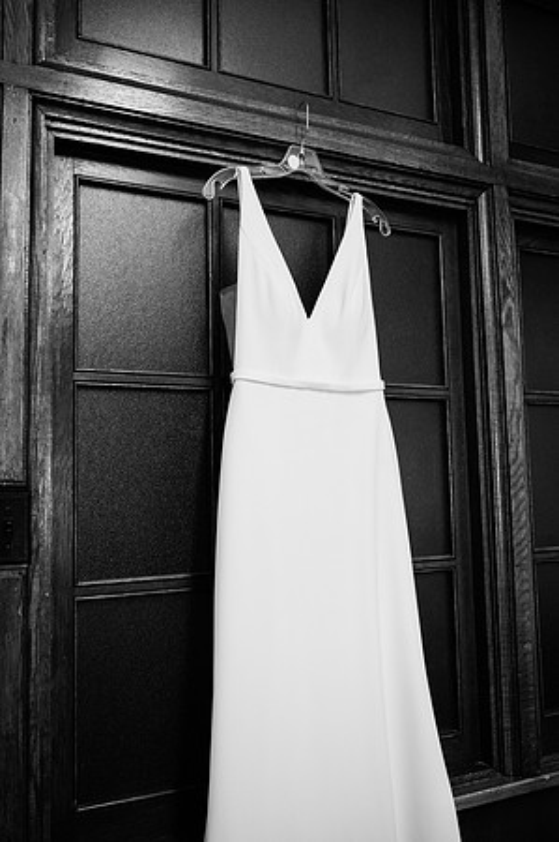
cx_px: 280
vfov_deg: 58.0
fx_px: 759
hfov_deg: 40.4
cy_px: 421
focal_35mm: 32
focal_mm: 32.5
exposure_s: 1/250
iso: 1600
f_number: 4
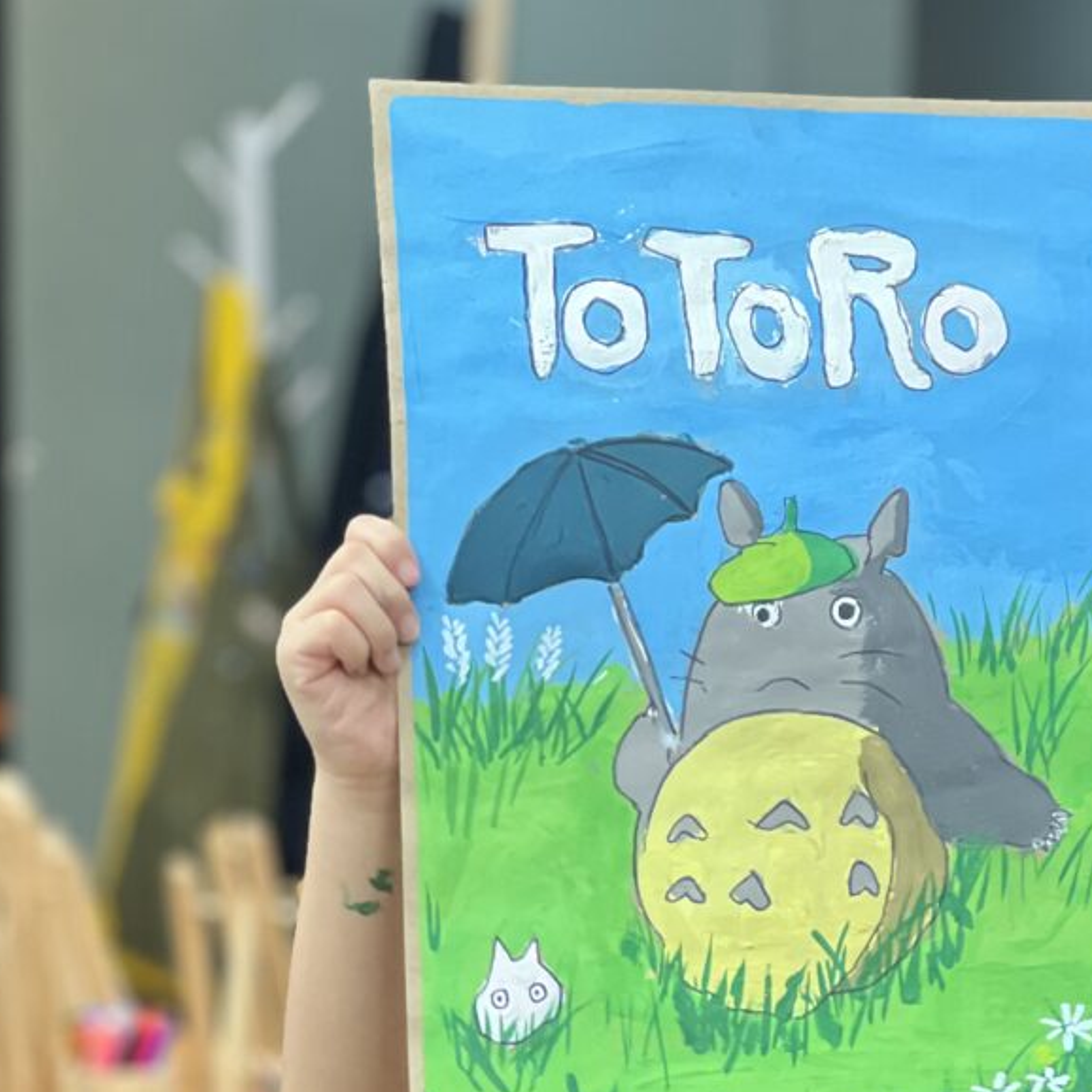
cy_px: 1104
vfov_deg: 11.0
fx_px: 5603
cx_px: 856
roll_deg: -2.1
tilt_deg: -8.5
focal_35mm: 157
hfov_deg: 11.1
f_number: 2.8
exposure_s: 1/33
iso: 125
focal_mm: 9
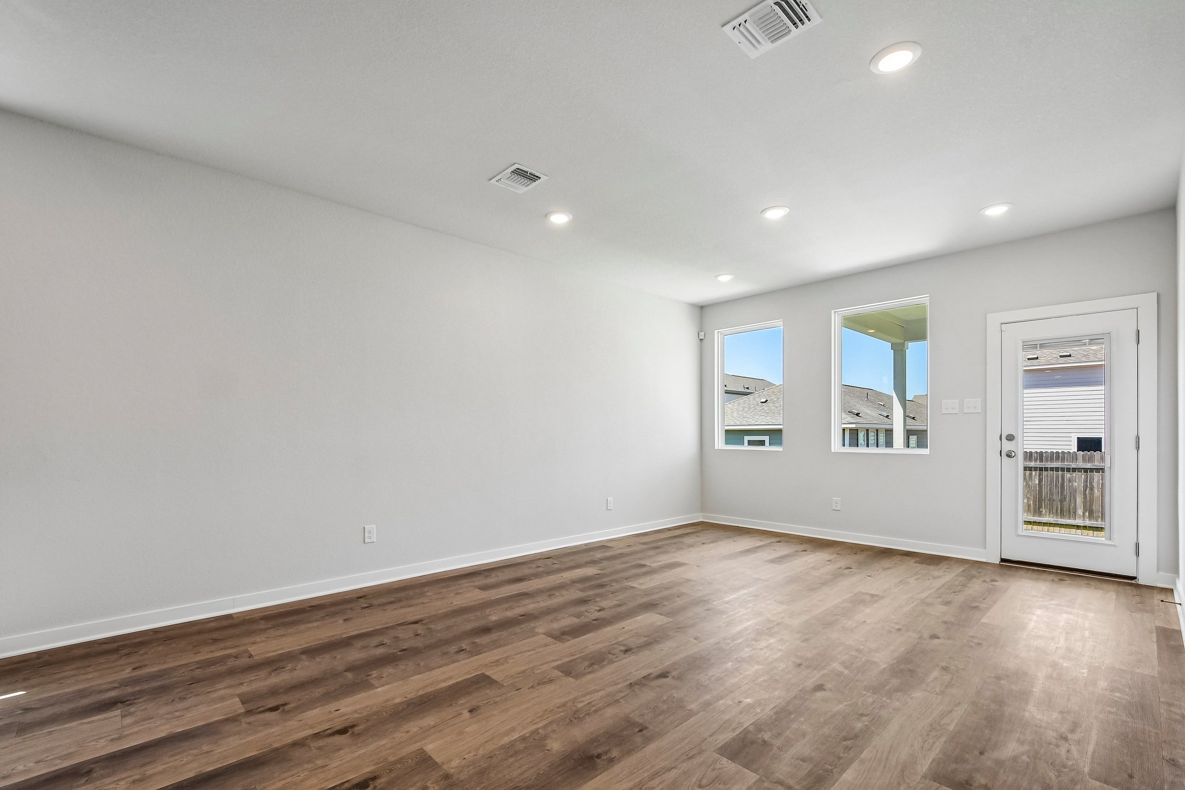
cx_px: 592
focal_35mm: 15
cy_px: 395
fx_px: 494
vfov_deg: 77.3
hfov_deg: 100.4
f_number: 8
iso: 400
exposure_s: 1/100
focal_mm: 10
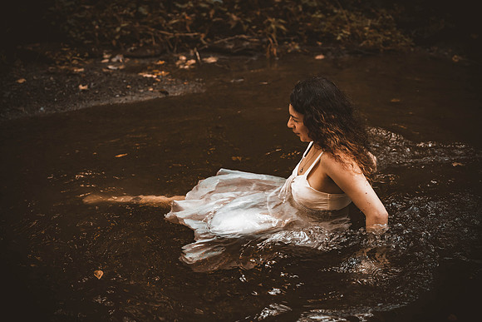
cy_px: 161
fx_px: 1004
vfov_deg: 18.2
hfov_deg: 27.0
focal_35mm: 75
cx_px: 241
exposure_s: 1/400
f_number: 2.8
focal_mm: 75
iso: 1000
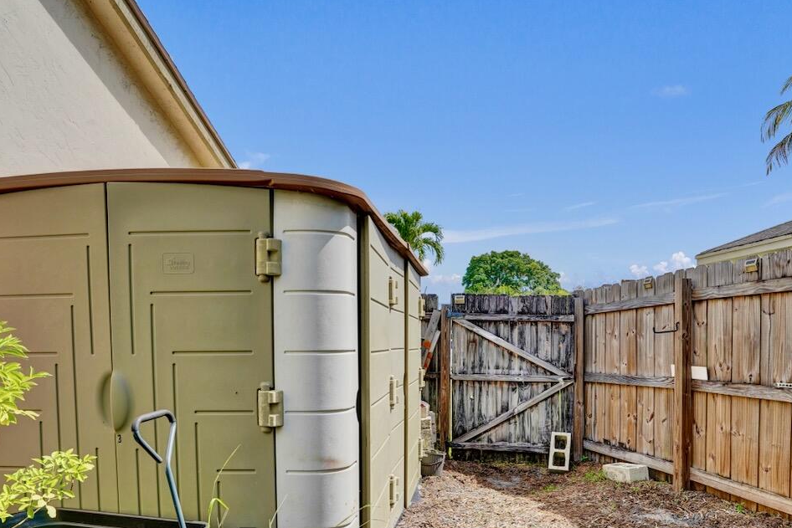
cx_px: 465
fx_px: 506
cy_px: 349
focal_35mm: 23
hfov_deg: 75.5
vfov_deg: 54.1
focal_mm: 17
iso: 800
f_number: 9
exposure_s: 1/1000
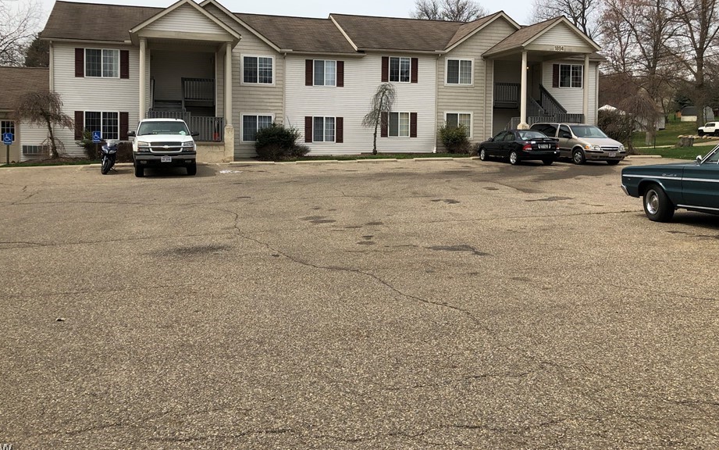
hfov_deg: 58.1
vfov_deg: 38.0
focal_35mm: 33
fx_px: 647
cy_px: 160
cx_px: 331
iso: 20
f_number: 1.8
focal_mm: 3.99
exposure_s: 1/2288
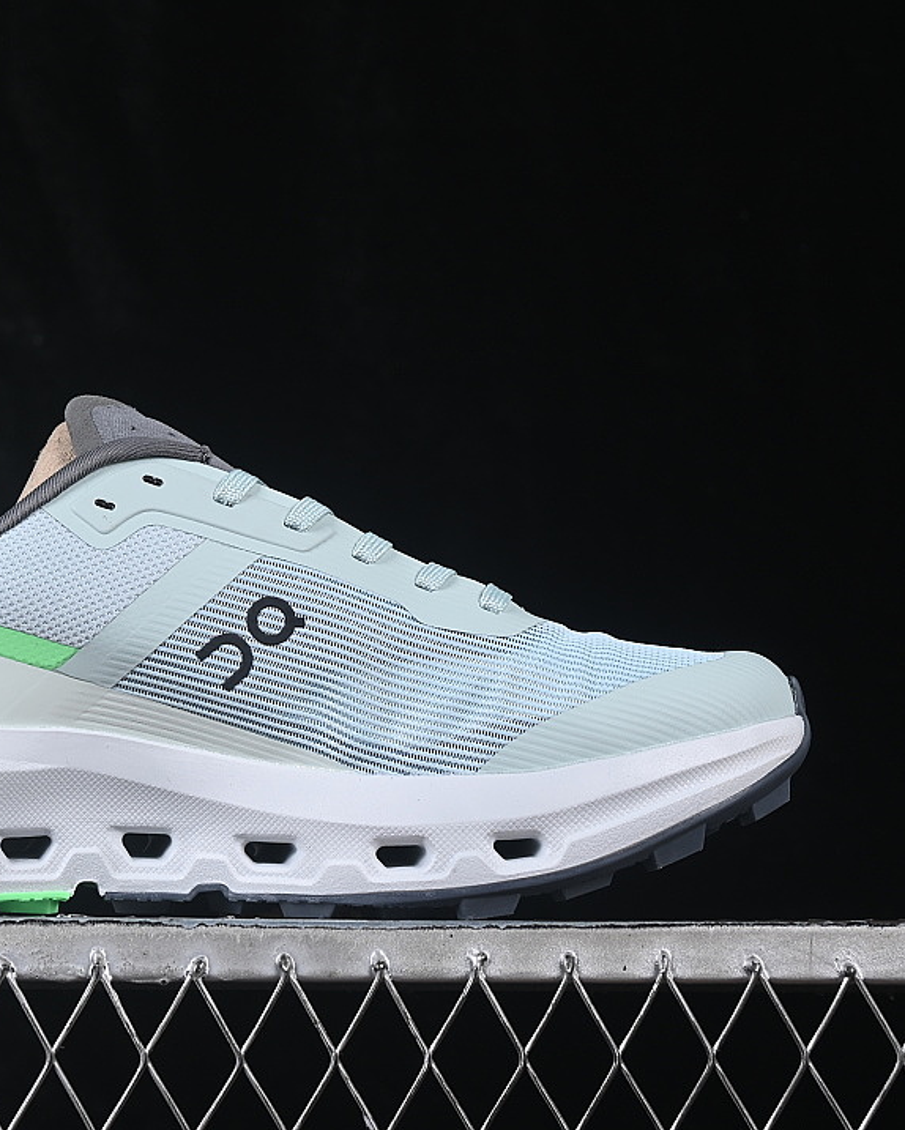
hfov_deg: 14.5
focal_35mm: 106
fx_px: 3547
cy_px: 564
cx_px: 222
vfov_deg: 18.1
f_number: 8
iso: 160
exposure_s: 1/80
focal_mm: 50
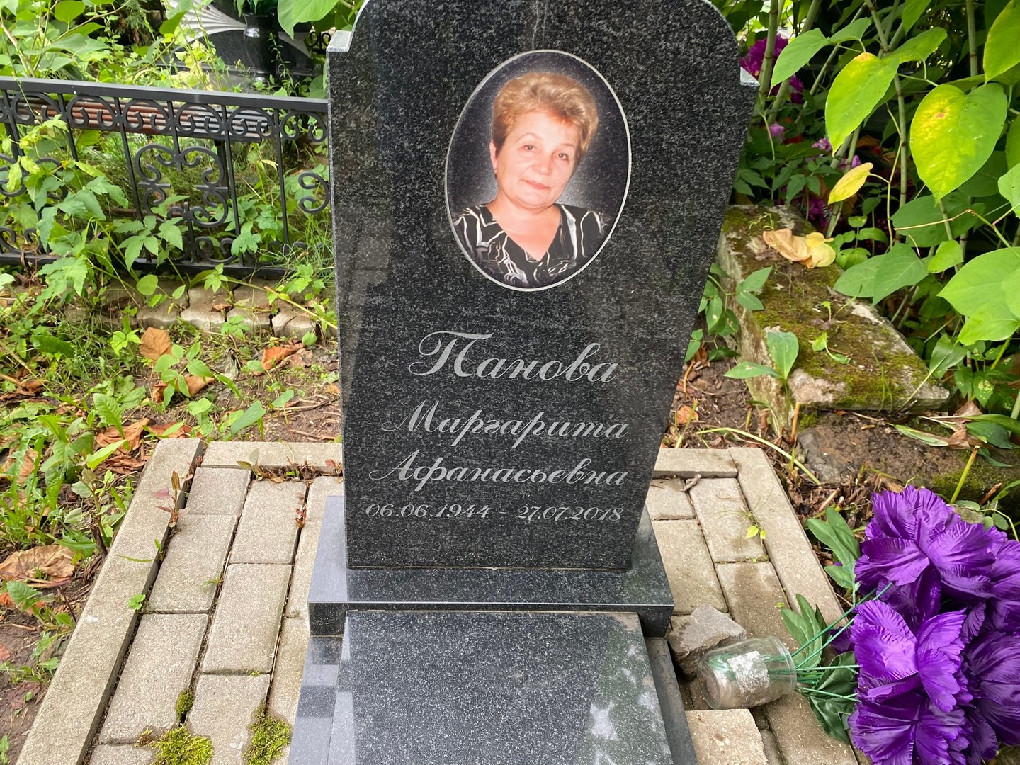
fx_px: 766
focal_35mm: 26
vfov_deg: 53.1
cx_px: 510
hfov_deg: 67.3
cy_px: 382
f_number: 1.8
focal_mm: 4.25
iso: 64
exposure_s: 1/122
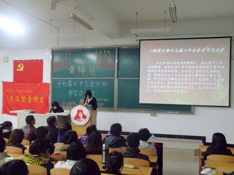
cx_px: 117
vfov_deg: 40.7
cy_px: 88
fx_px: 237
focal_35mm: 35
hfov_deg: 52.6
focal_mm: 6.32
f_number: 3.2
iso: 800
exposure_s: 1/30
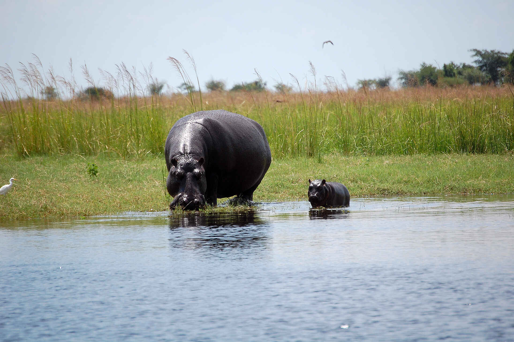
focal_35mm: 300
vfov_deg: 4.6
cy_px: 171
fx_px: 4280
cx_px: 257
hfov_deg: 6.9
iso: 400
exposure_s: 1/1600
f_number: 5.6
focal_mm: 200
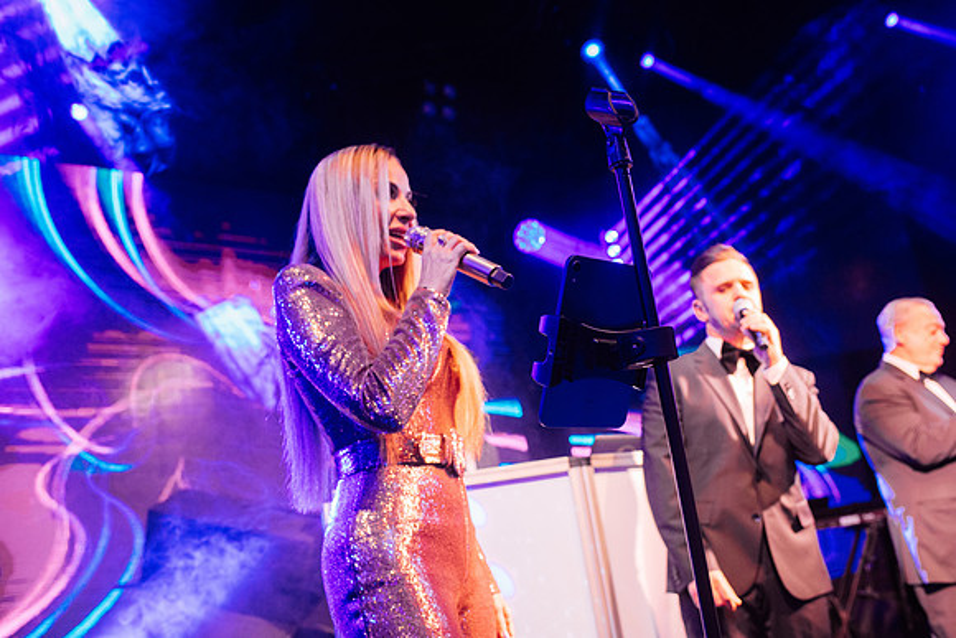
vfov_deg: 37.9
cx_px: 478
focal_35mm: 35
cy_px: 319
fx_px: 930
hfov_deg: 54.4
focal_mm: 35
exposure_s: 1/320
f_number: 3.5
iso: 2000
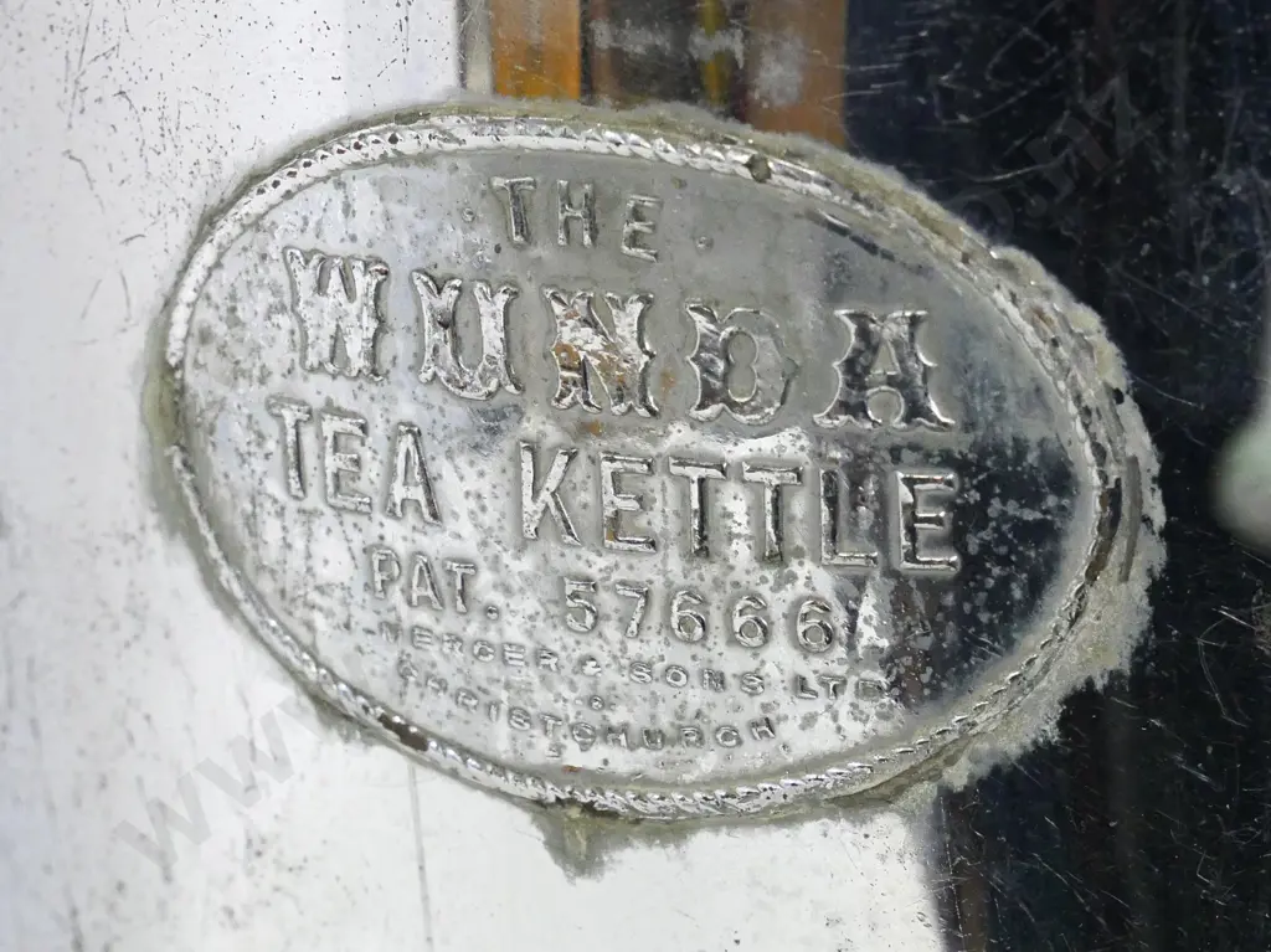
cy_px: 476
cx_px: 636
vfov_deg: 17.2
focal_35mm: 86
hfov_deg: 22.8
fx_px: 3156
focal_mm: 43
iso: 3200
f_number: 6.3
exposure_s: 1/160
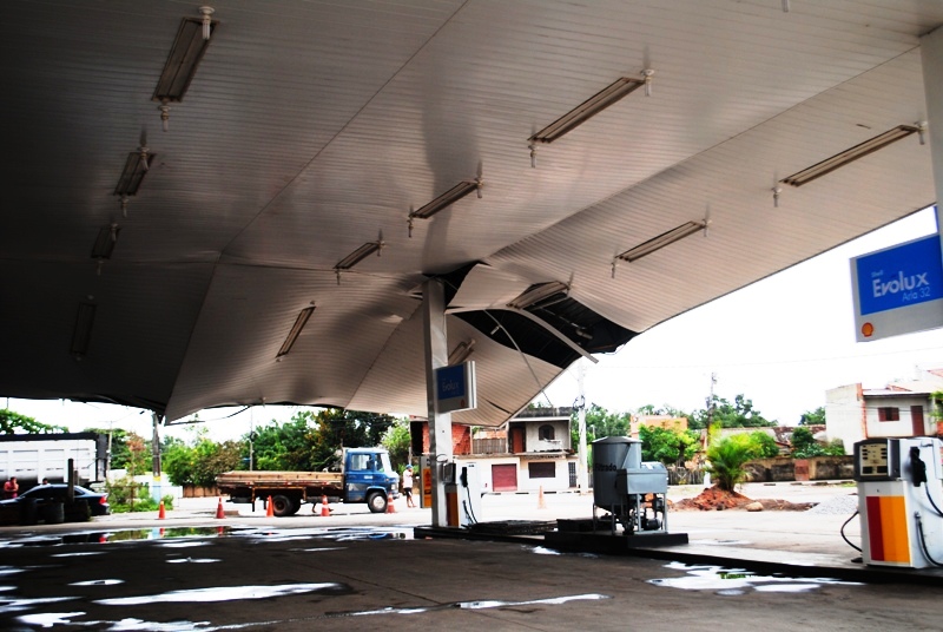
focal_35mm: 39
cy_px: 316
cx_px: 472
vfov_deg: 34.3
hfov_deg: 49.5
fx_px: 1023
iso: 100
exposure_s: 1/125
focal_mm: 26
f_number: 4.2
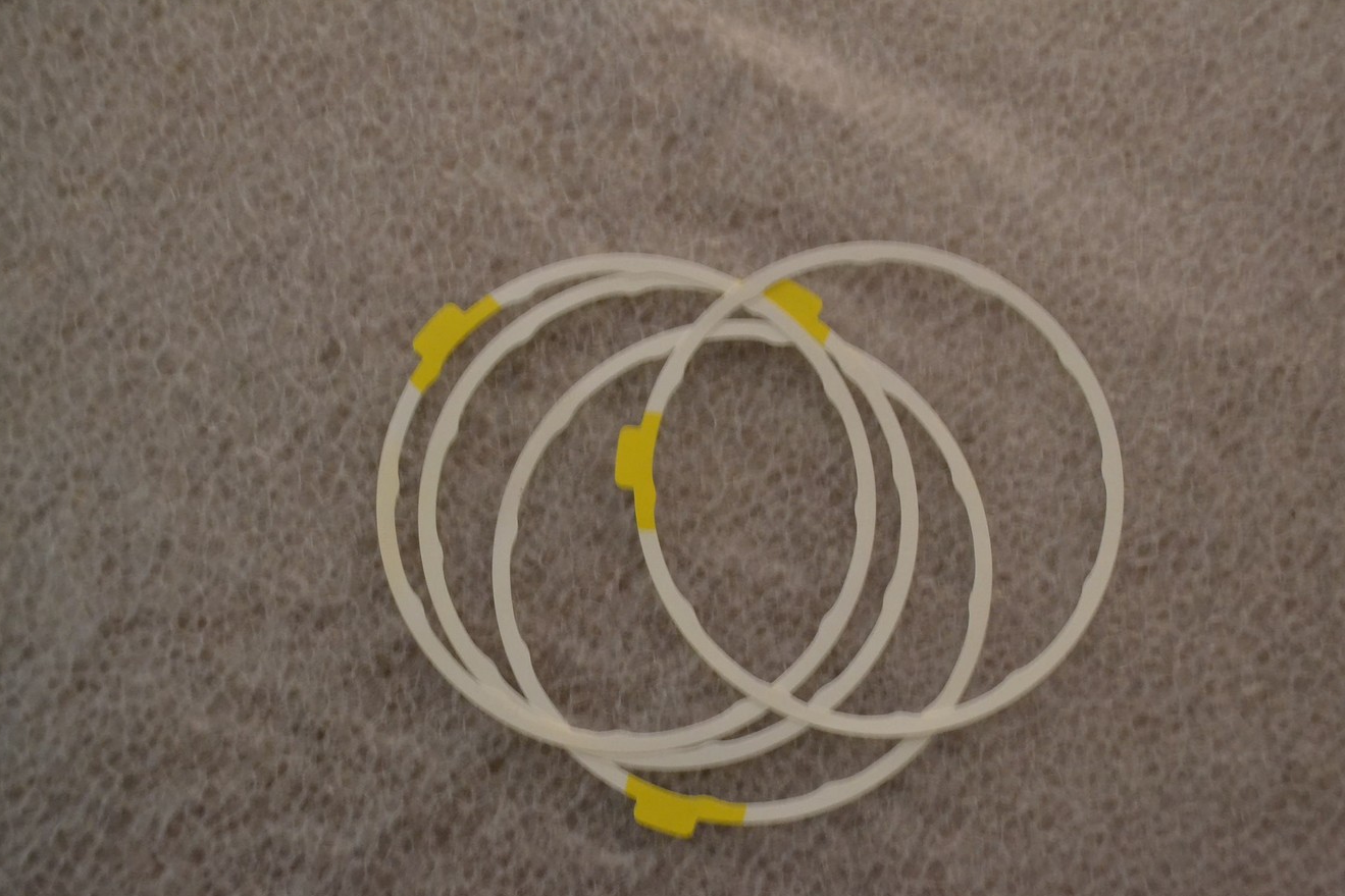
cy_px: 449
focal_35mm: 43
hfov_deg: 45.4
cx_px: 679
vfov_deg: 31.2
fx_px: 1606
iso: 3200
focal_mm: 28
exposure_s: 1/13
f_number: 4.5
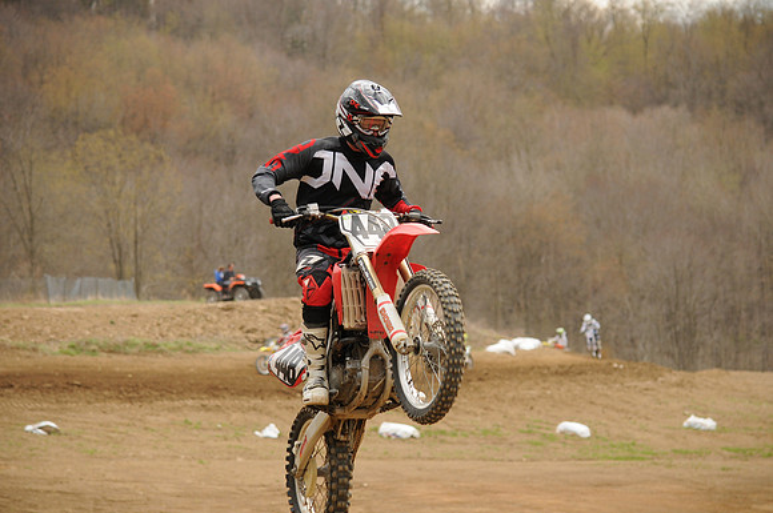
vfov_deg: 7.9
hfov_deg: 11.8
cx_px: 386
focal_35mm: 174
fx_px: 3731
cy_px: 256
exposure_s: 1/1000
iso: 400
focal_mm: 116
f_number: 5
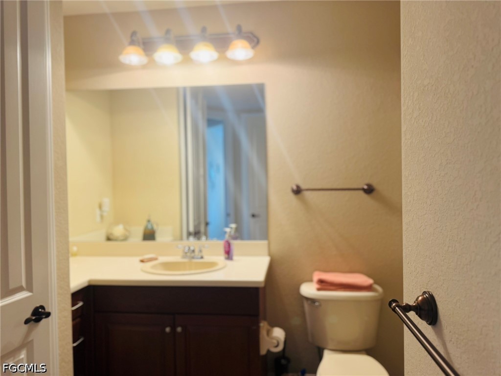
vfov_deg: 56.8
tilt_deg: -1.5
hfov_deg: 71.6
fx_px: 347
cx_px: 250
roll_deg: +0.3
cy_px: 188
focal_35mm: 24
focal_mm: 6.76
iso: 125
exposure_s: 1/60
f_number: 1.78
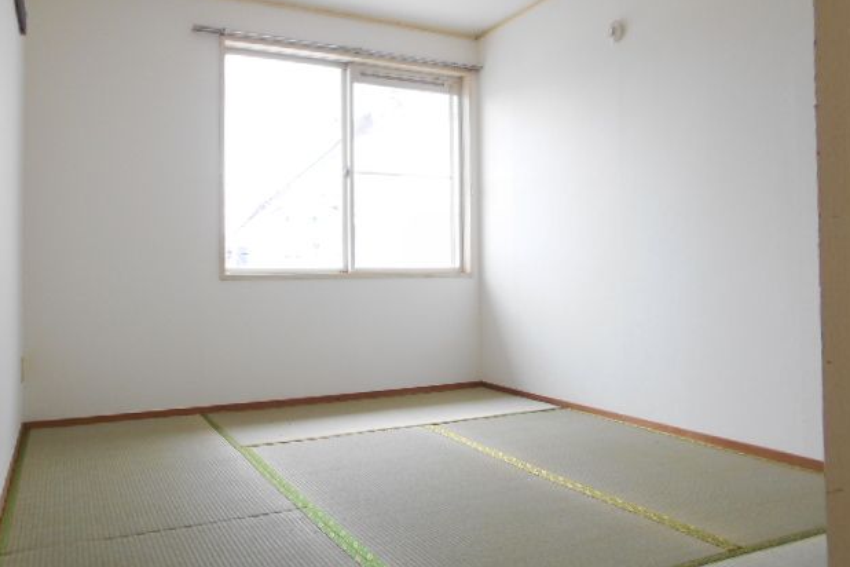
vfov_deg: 46.4
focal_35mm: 28
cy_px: 260
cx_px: 417
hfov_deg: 65.5
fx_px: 661
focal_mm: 4.6
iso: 125
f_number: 3.2
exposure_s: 1/30
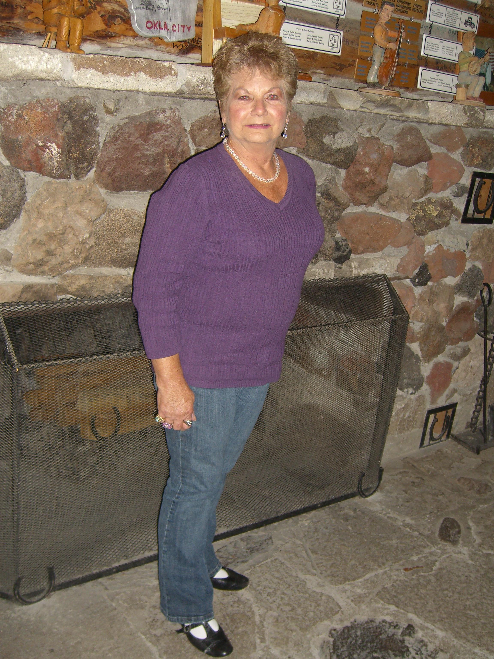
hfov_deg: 37.7
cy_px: 330
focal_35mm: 38
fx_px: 723
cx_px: 247
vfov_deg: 49.0
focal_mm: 7.9
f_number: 2.8
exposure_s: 1/60
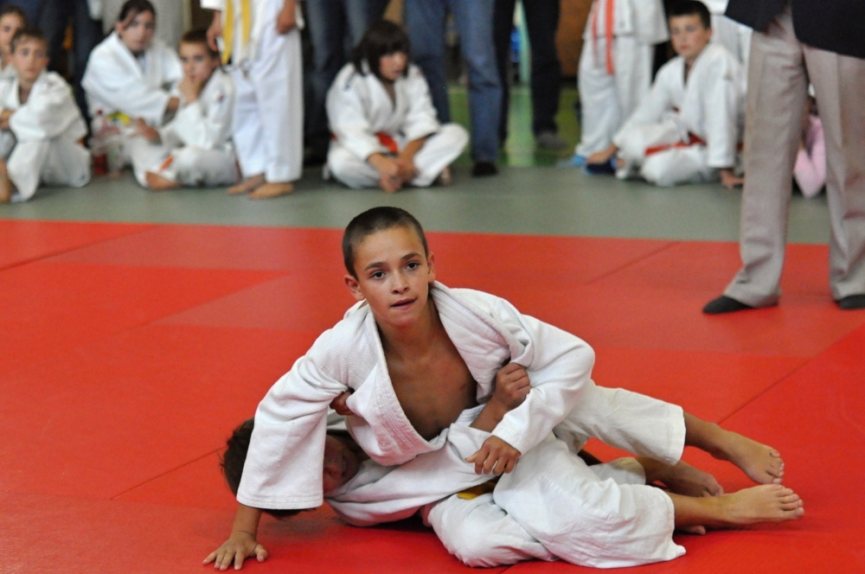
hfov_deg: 19.5
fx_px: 2520
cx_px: 432
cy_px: 287
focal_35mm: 105
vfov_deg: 13.0
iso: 3200
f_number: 3.2
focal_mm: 70
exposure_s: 1/1000
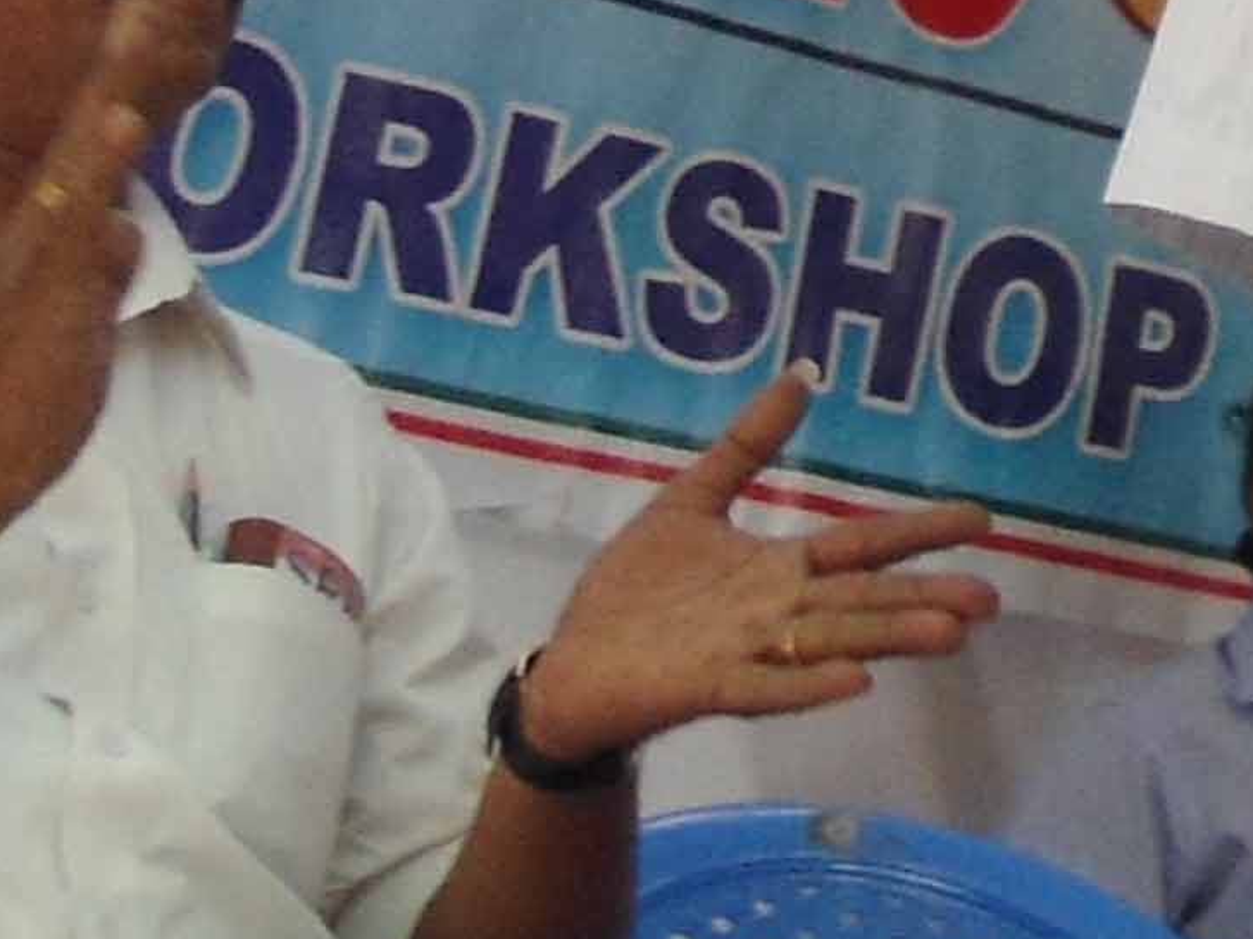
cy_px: -872
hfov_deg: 12.5
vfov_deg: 9.7
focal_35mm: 143
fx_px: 5175
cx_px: 2284
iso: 100
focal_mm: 4.7
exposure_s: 1/160
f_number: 2.8
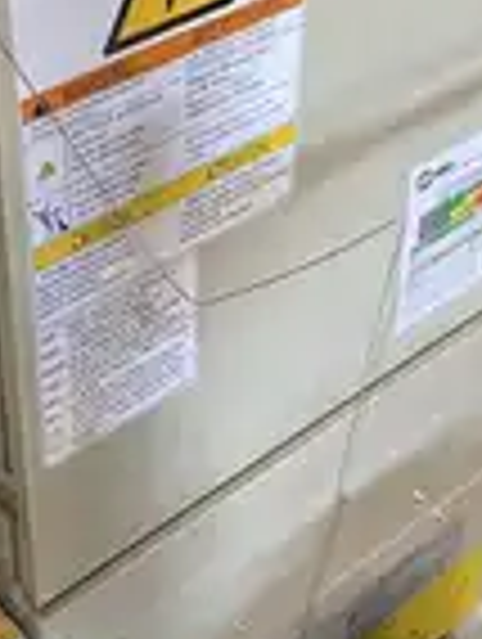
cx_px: 81
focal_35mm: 73
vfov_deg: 26.1
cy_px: 126
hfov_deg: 20.0
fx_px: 1351
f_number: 1.8
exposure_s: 1/40
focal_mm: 4.2
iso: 400
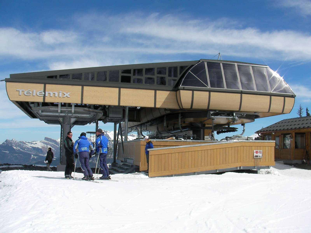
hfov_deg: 45.8
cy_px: 116
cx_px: 156
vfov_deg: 35.1
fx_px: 368
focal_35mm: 41
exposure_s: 1/483
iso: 50
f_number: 5.6
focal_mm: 6.3
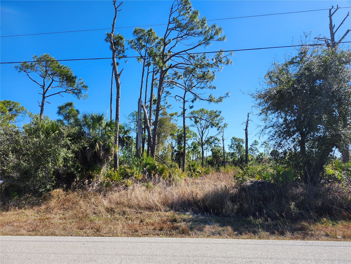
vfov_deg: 58.9
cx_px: 176
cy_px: 132
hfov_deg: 73.9
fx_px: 233
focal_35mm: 23
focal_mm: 5.54
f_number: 1.8
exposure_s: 1/1163
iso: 25
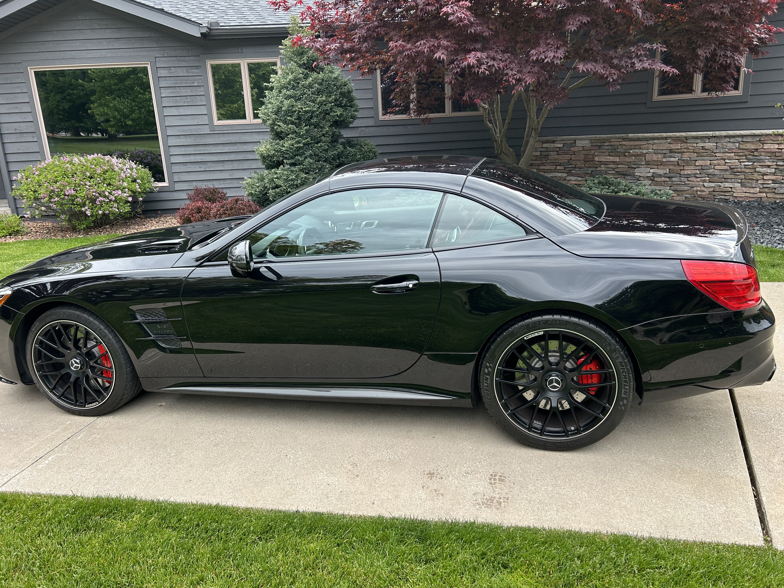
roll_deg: +2.9
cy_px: 304
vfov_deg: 51.3
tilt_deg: -15.7
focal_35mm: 27
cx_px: 394
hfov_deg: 65.3
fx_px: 611
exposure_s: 1/639
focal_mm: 5.7
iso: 50
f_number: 1.5
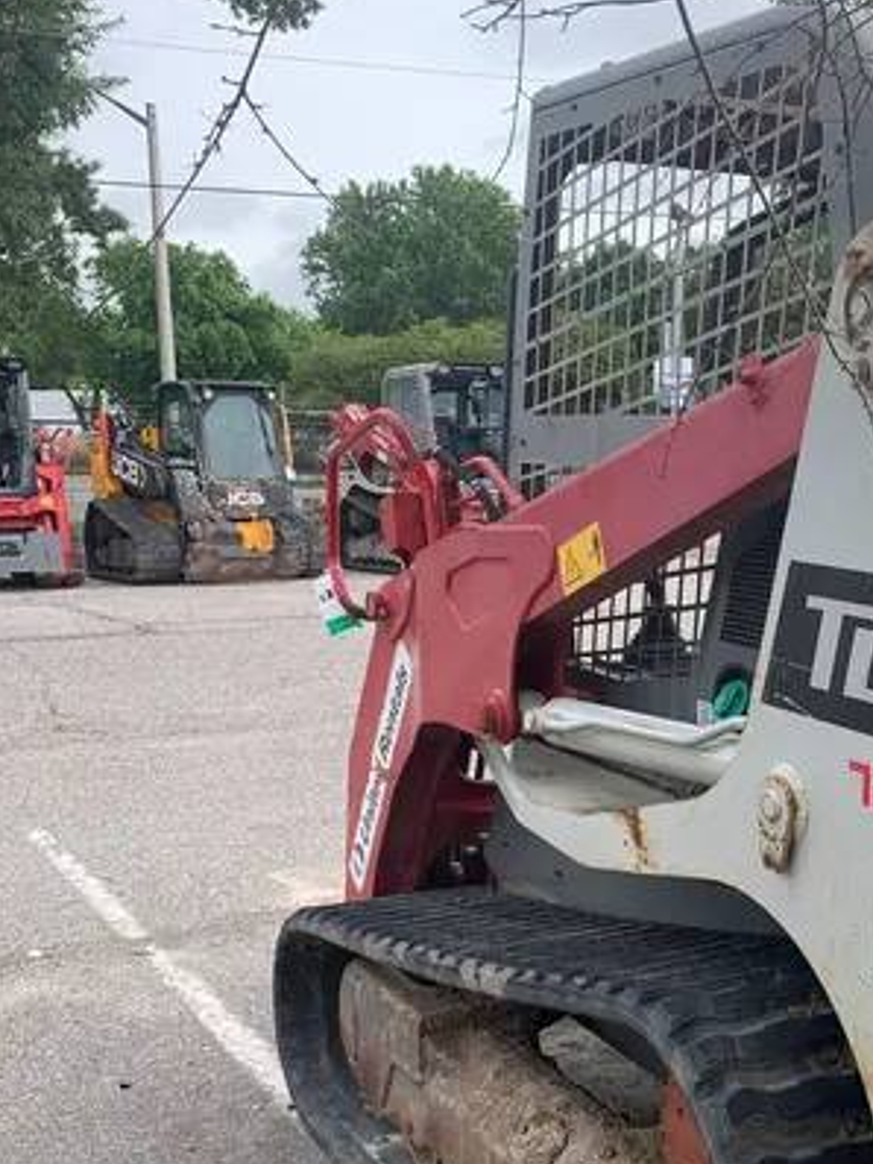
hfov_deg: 29.3
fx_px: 1613
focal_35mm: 48
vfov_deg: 39.3
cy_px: 752
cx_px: 750
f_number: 1.8
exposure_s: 1/558
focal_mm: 4.25
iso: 25
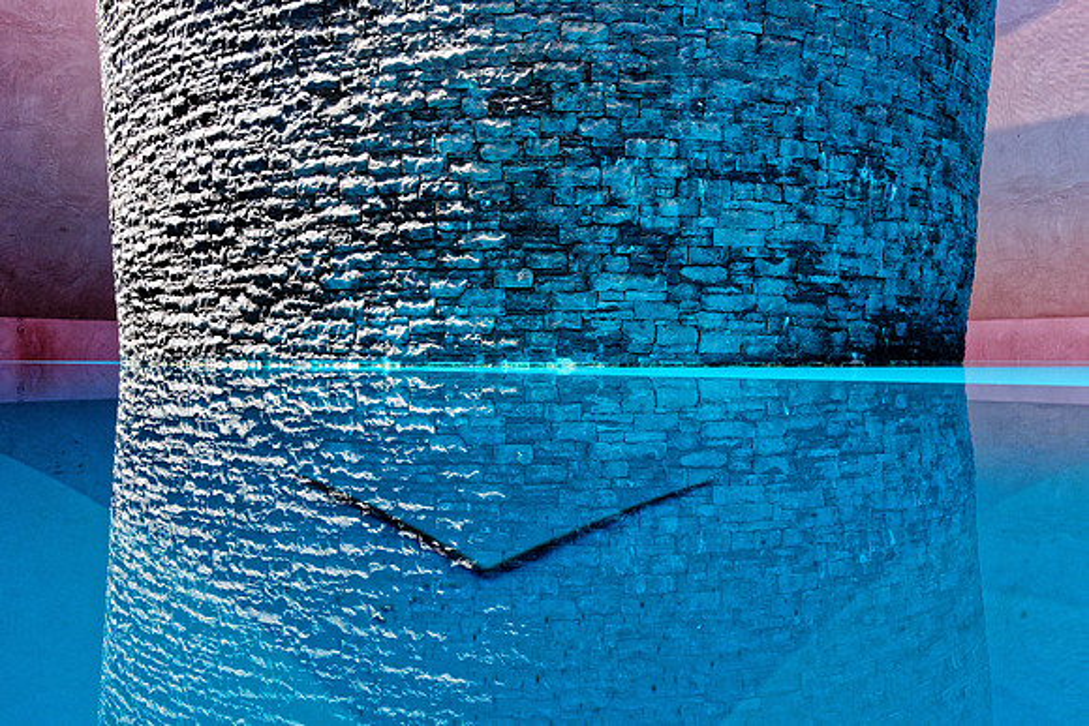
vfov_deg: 46.4
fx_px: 847
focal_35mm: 28
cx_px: 544
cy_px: 363
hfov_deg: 65.5
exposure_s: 1/80
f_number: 5.6
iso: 200
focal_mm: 10.4
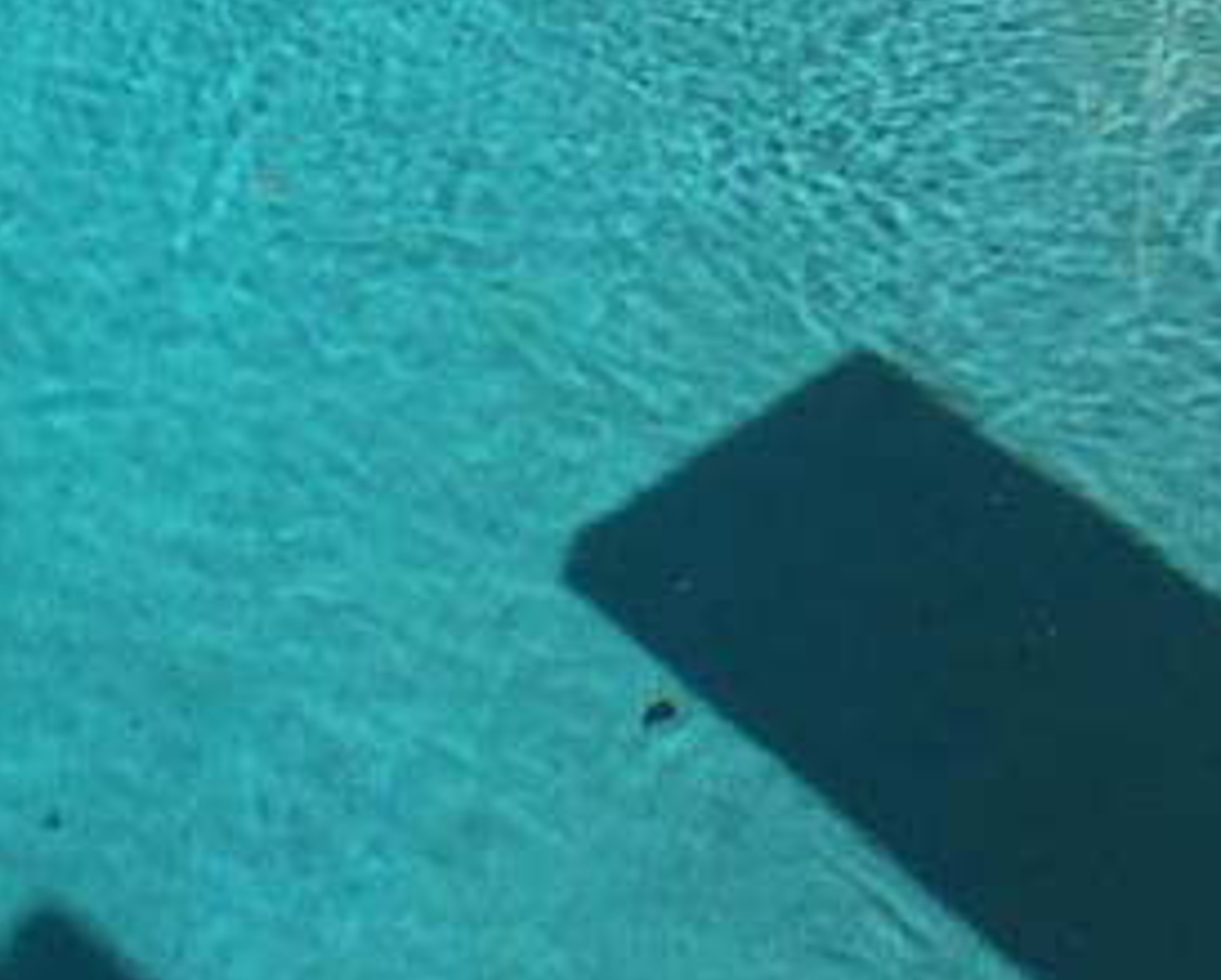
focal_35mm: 106
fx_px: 3835
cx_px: -340
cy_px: -582
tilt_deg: -19.9
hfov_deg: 17.1
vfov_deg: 13.5
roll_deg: -1.2
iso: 32
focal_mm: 4.15
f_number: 2.2
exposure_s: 1/3597
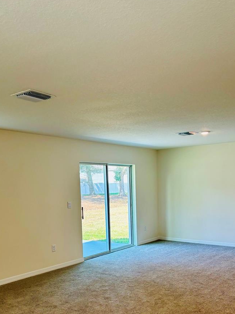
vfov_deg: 50.3
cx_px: 141
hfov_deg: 39.5
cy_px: 213
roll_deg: +0.7
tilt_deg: -3.3
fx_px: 326
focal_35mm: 36
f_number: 1.6
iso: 80
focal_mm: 5.96
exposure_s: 1/120
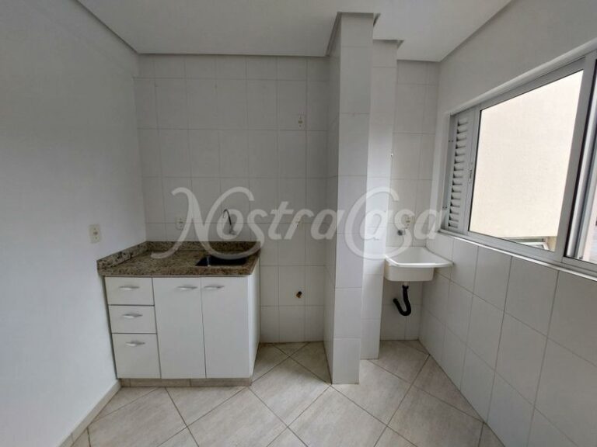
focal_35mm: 13
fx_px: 224
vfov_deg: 89.9
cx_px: 298
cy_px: 224
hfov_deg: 106.2
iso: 50
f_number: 2.2
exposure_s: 1/127
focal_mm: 1.74
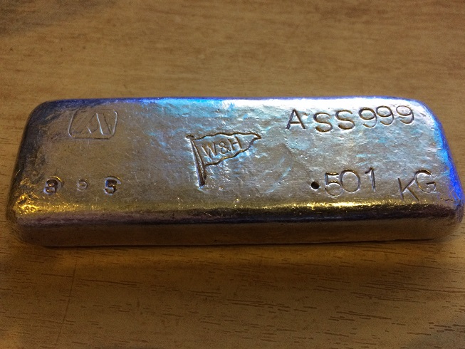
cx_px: 232
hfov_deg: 61.7
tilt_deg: -62.0
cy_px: 174
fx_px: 390
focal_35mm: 29
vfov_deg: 48.2
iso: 320
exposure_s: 1/20
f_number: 2.2
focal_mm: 4.15
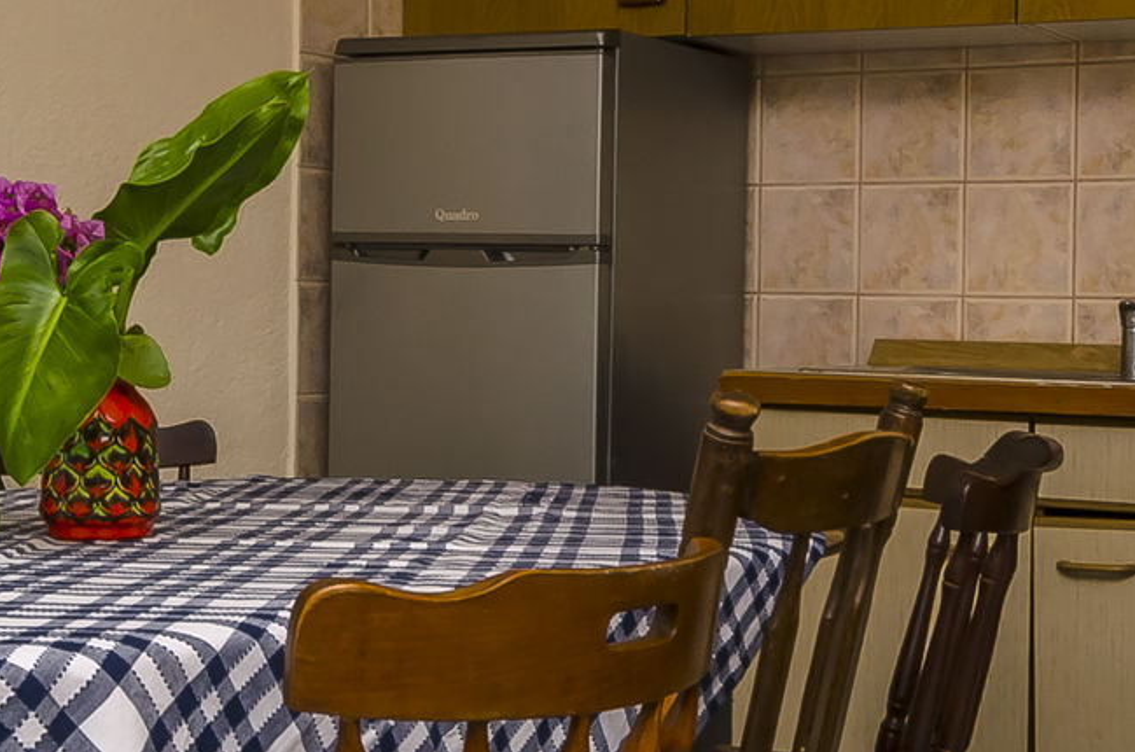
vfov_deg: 19.1
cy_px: 375
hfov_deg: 28.4
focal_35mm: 71
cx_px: 567
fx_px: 2239
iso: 100
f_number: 10
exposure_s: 1/200
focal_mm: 11
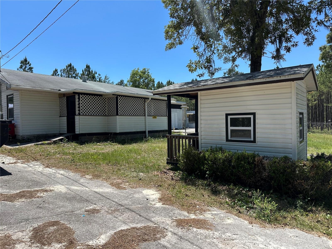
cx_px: 166
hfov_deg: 71.6
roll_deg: +0.6
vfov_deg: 56.8
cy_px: 124
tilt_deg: -1.0
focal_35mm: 24
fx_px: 230
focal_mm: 6.86
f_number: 1.78
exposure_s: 1/3861
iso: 80
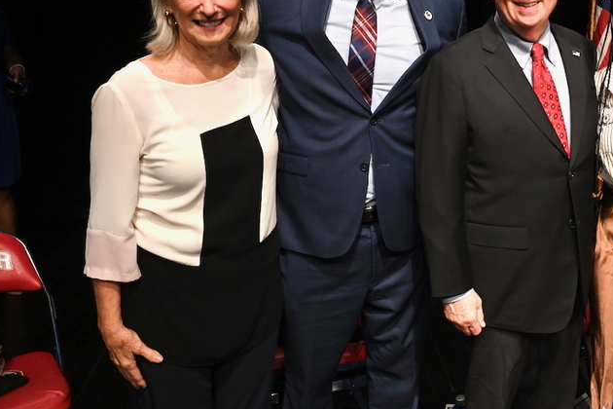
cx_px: 487
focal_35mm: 39
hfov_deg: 47.0
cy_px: 95
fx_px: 664
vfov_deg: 33.4
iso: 2000
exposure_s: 1/100
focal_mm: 24
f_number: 13
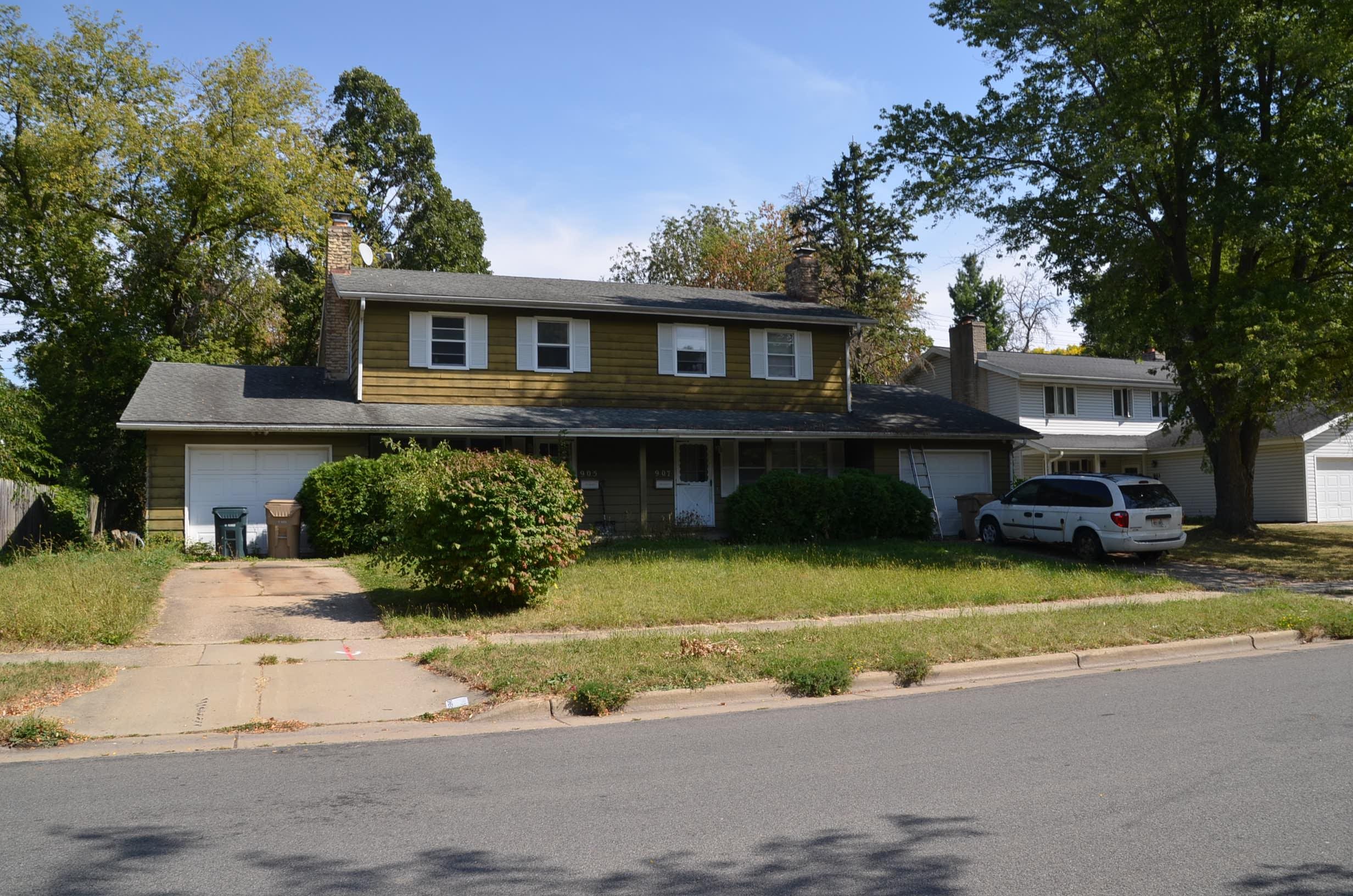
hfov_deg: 67.5
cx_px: 676
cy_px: 448
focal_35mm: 27
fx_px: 1013
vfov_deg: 47.7
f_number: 8
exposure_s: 1/250
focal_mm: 18
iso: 100
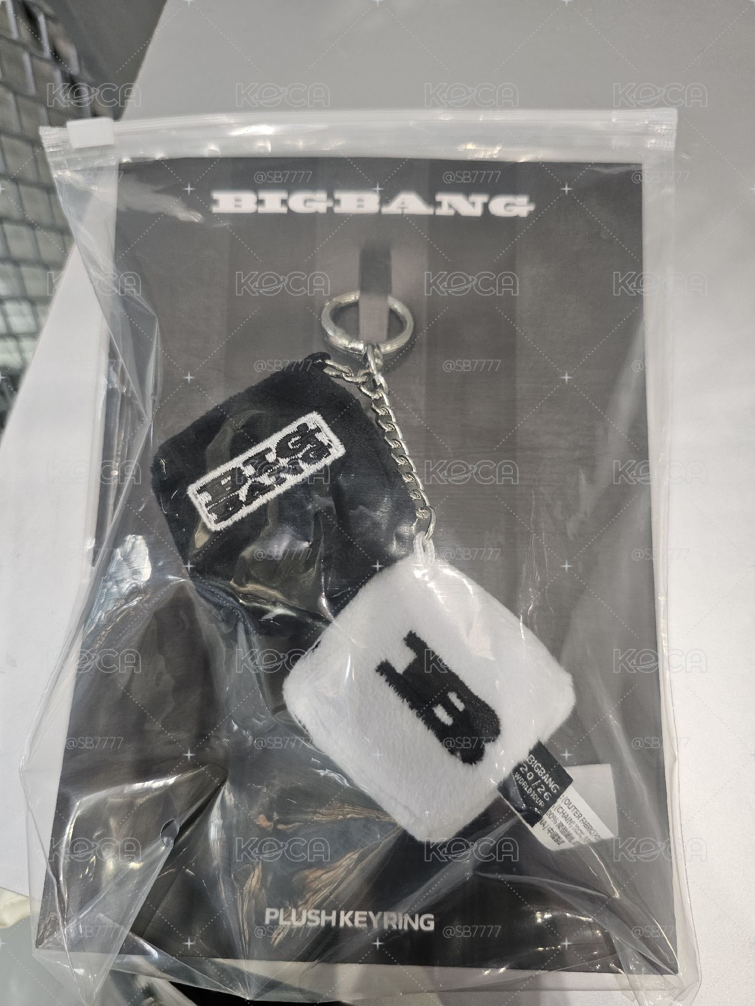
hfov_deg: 58.9
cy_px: 503
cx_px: 378
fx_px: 669
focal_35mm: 23
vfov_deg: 73.9
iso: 160
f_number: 1.7
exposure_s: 1/120
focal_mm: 6.3
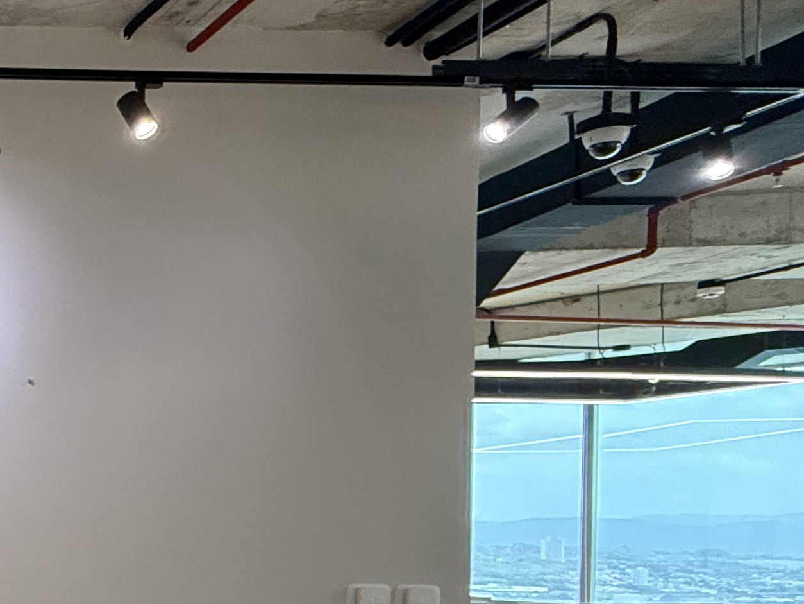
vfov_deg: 30.9
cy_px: 533
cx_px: -370
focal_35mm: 45
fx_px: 1045
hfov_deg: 28.8
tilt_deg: +0.0
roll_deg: -0.7
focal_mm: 2.22
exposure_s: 1/120
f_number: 2.2
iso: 320
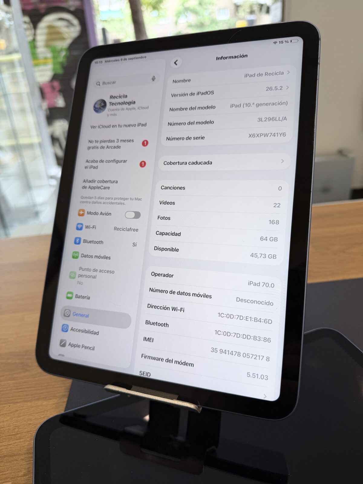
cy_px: 242
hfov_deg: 56.8
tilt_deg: -27.5
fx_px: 336
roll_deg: +4.6
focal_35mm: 24
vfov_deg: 71.6
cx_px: 182
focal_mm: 6.76
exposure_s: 1/121
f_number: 1.78
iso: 50
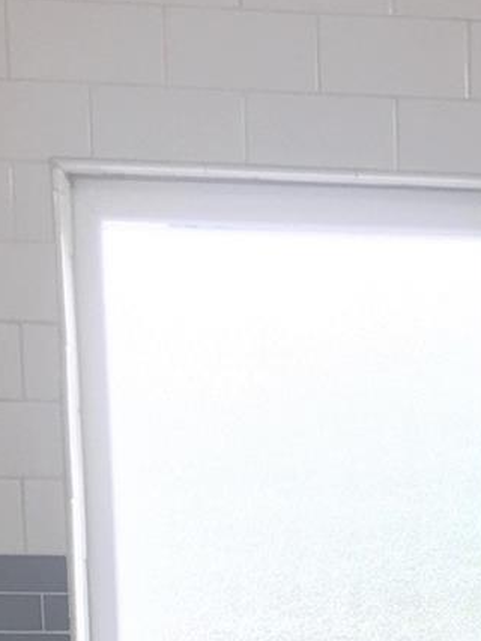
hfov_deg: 10.6
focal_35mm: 136
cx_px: 711
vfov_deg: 13.2
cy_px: 1110
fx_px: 2517
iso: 25
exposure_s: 1/30
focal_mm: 4.15
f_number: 2.2
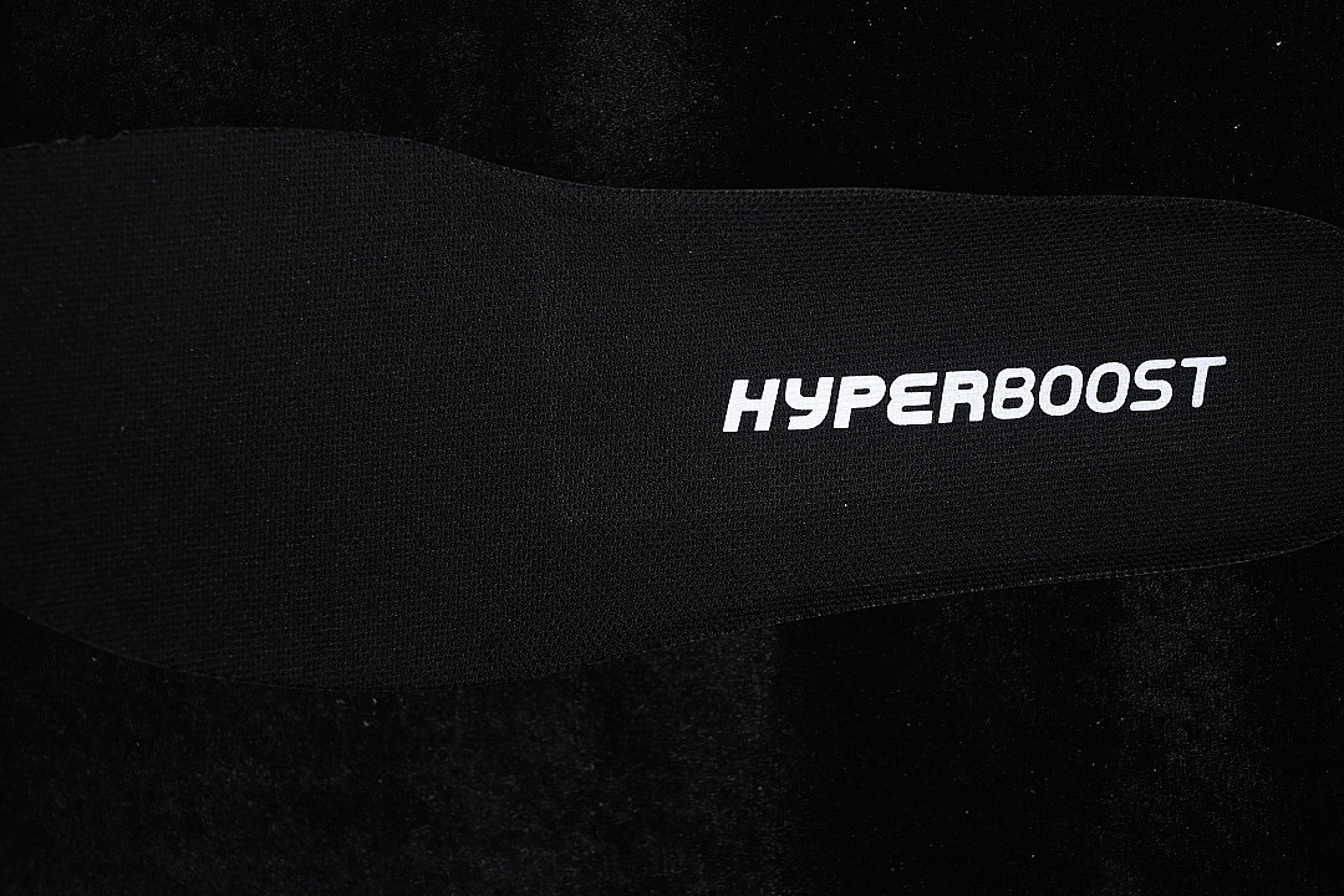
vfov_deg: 18.2
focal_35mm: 75
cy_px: 448
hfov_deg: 27.0
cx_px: 672
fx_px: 2800
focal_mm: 50
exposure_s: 1/50
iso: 160
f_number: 6.3
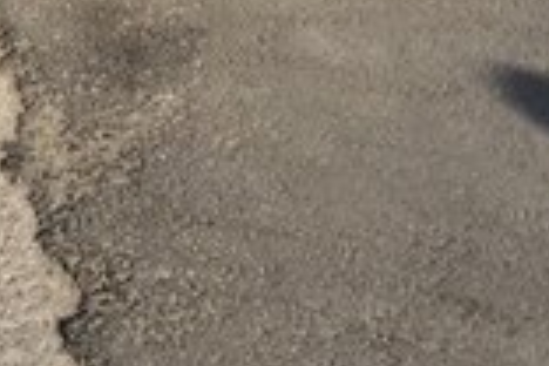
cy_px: -392
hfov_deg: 13.9
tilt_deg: -10.6
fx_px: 1952
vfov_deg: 9.9
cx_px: -489
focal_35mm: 128
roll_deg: +0.2
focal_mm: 4.15
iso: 32
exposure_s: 1/1412
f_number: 2.2
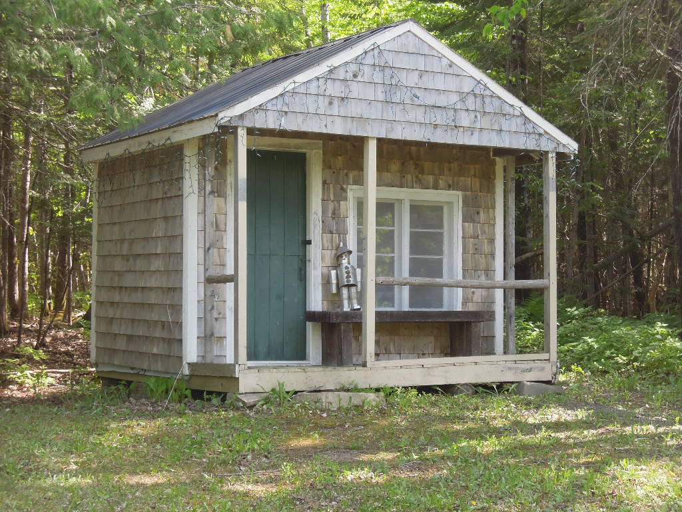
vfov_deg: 19.1
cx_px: 341
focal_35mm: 77
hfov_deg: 25.3
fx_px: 1517
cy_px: 256
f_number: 4.7
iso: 180
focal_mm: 13.8
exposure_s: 1/100
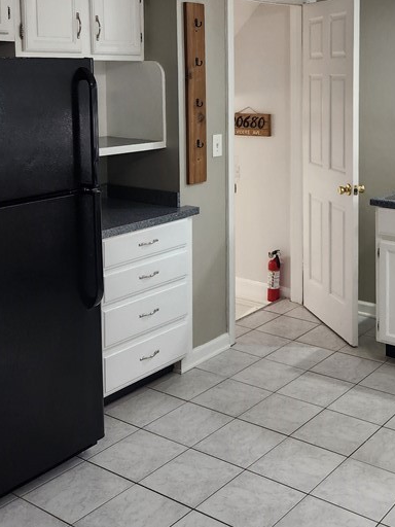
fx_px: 700
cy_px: 131
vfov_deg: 40.1
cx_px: 292
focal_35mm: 46
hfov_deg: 31.0
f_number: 1.8
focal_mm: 5.4
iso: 160
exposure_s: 1/120
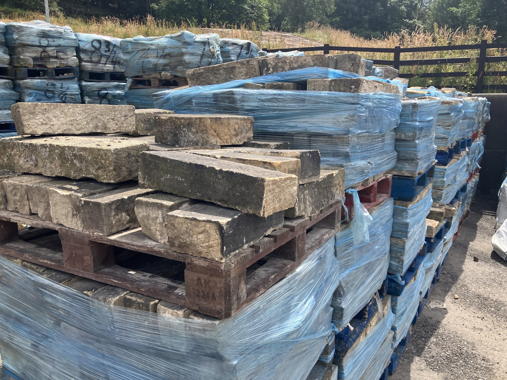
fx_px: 410
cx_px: 254
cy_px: 190
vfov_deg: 49.7
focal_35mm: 28
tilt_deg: -10.5
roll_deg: +0.4
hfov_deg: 63.4
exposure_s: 1/1312
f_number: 1.8
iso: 32
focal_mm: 3.99
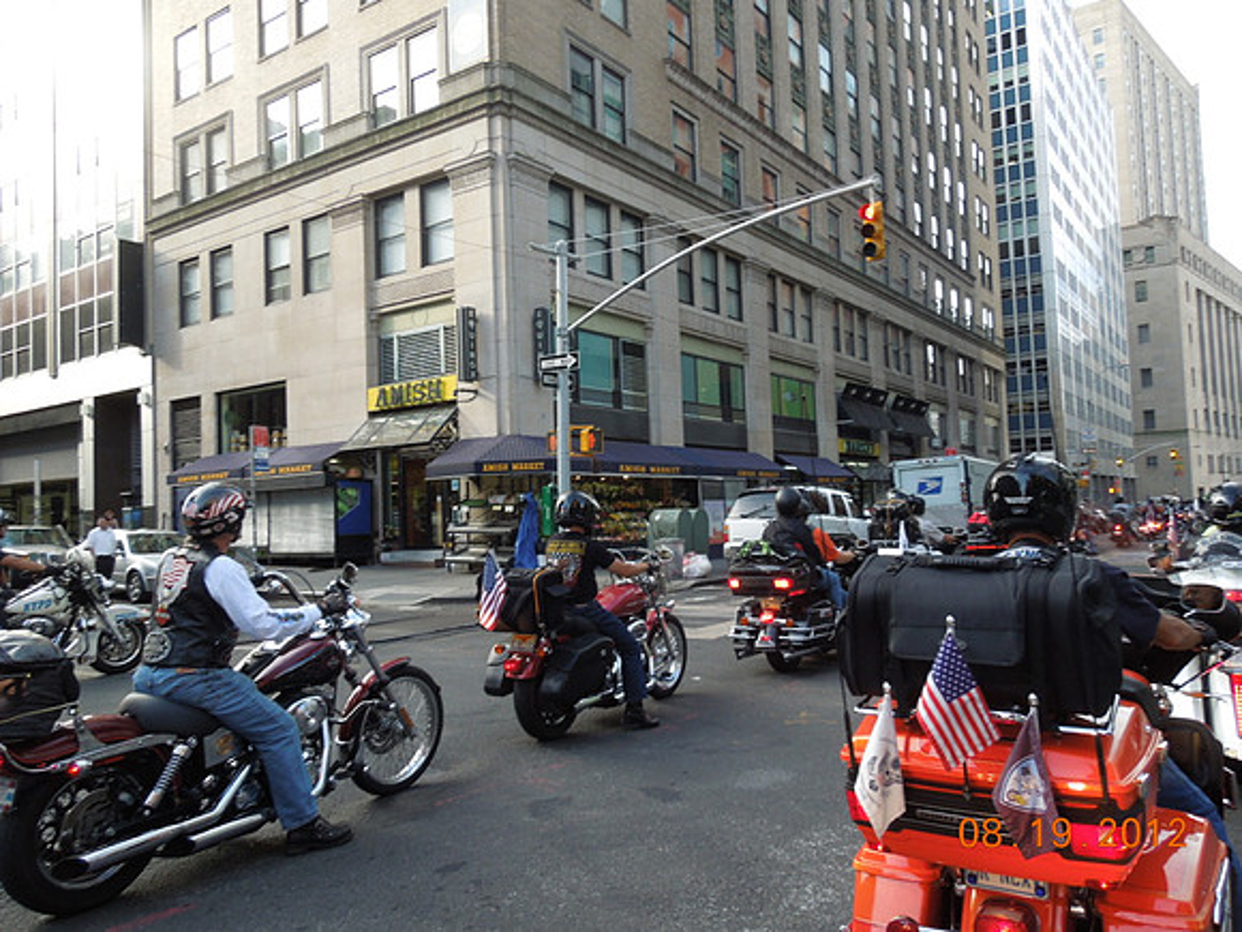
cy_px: 466
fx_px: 897
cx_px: 621
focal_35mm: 25
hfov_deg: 69.4
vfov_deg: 54.9
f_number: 3.3
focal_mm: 4.5
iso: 140
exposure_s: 1/125
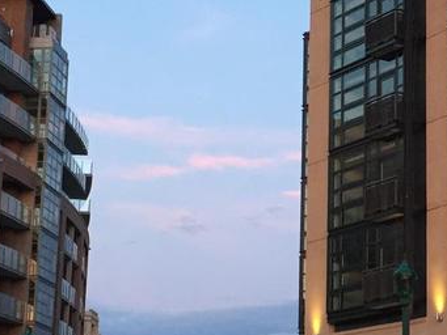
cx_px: 299
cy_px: 124
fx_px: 1124
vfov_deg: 17.0
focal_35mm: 87
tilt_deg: +12.3
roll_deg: -0.9
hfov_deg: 22.4
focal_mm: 4.15
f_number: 2.2
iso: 100
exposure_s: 1/30
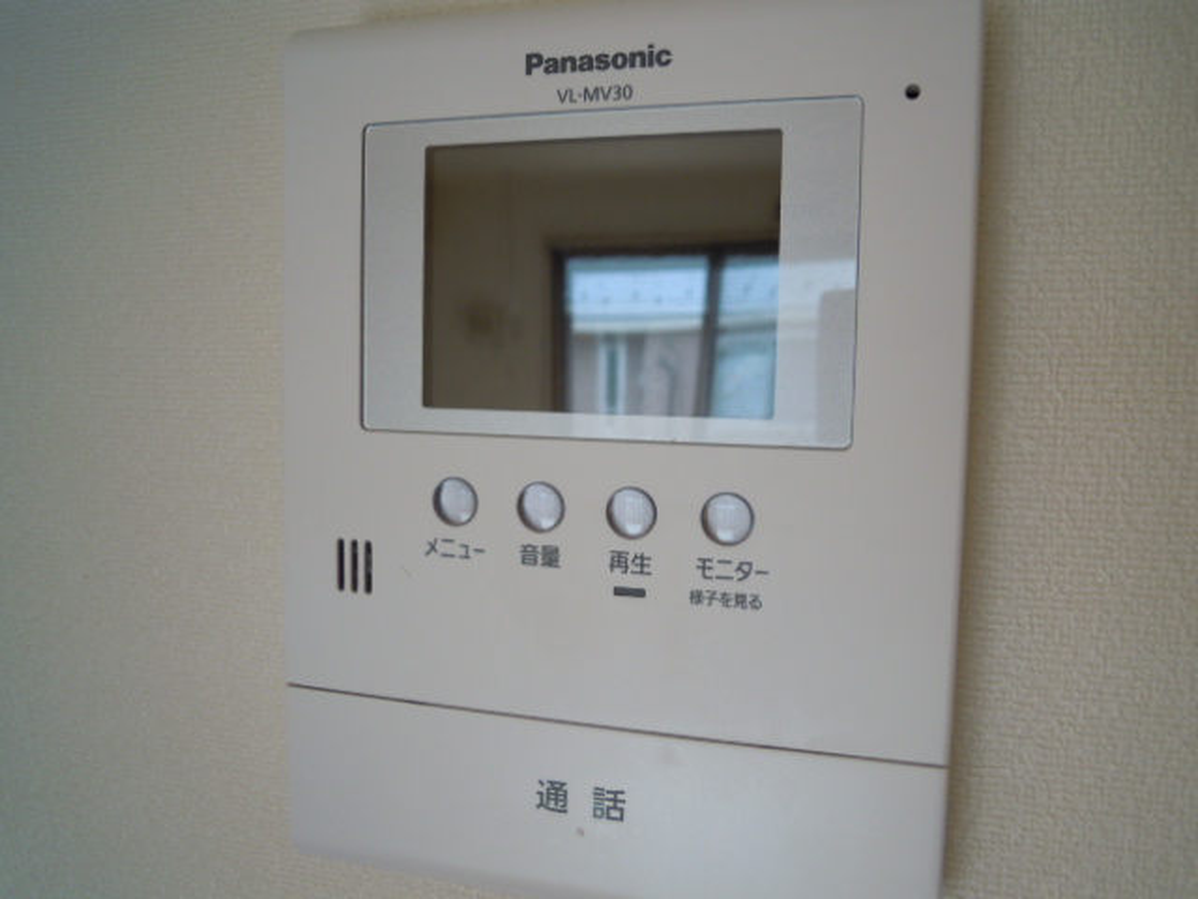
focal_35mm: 28
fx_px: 969
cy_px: 450
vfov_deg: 49.7
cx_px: 599
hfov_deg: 63.4
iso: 100
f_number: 2.7
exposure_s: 1/40
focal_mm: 5
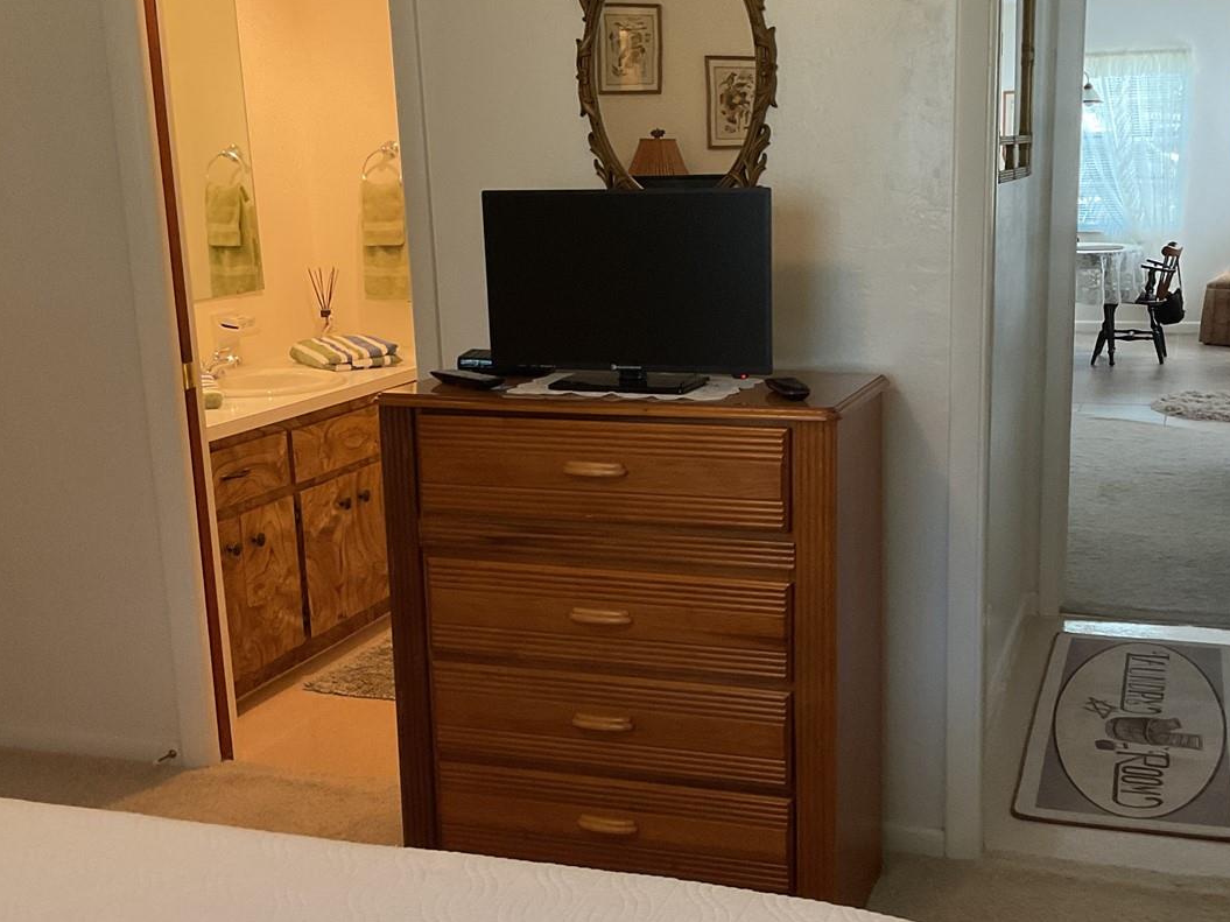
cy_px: 505
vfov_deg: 32.8
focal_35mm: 44
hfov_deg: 42.8
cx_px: 722
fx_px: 1563
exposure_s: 1/60
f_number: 1.8
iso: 80
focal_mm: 3
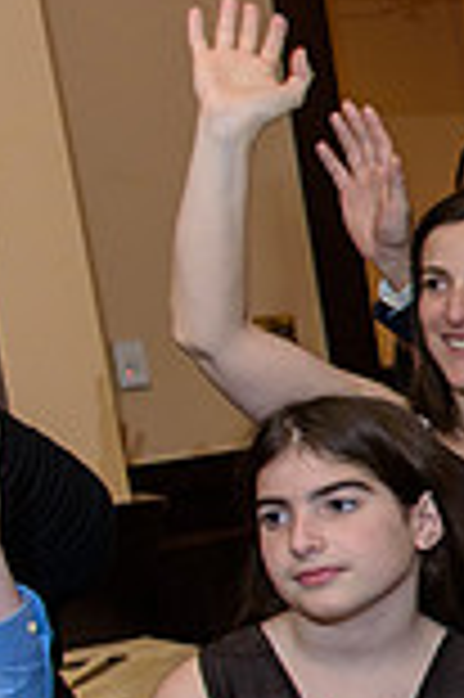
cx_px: 1140
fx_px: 1744
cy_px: 484
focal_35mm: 90
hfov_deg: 12.0
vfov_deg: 22.5
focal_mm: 24
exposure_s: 1/125
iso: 1600
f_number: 3.2
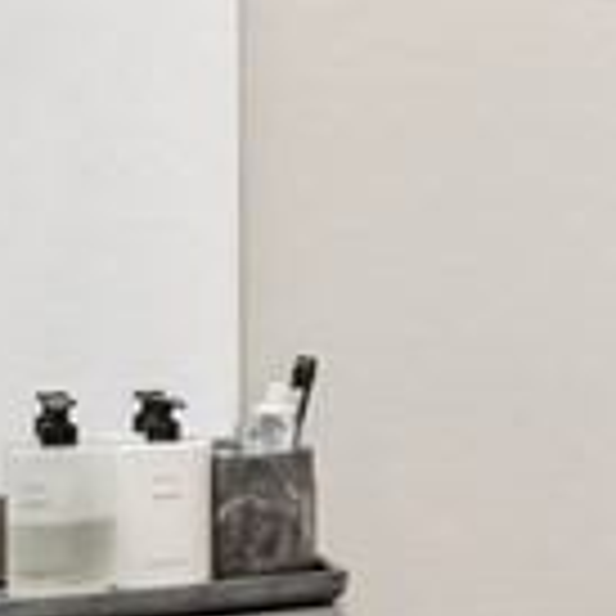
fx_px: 1792
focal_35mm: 89
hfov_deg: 14.3
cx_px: 1412
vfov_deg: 19.5
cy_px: 304
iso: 100
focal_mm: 14
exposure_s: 1/3.33
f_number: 8
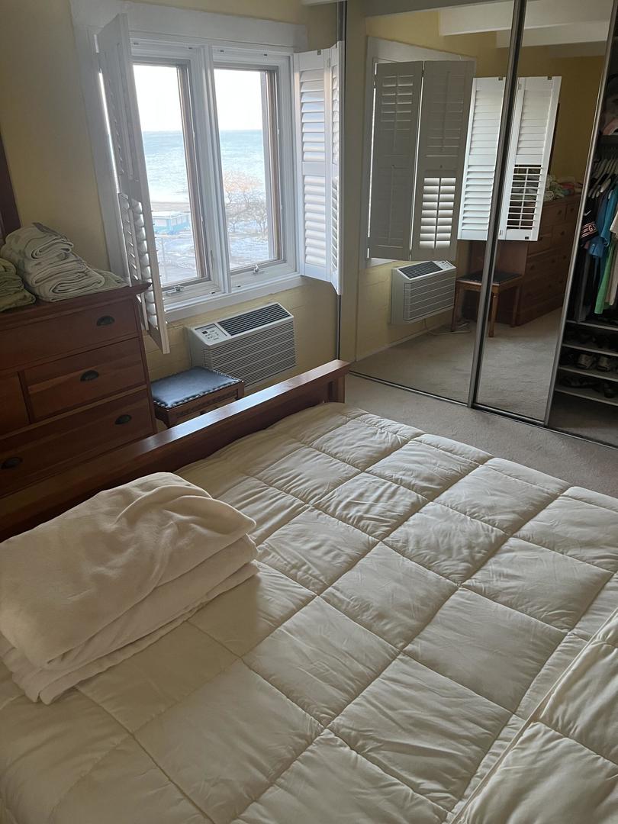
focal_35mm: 26
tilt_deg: -25.5
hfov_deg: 53.1
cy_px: 412
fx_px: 619
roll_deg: +1.1
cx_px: 309
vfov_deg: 67.3
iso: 250
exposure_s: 1/60
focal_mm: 5.7
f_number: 1.5
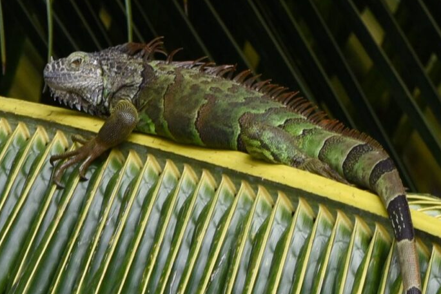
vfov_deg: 2.3
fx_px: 7337
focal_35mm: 599
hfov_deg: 3.4
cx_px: 173
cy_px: 122
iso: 1000
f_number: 13
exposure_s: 1/800
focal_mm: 400
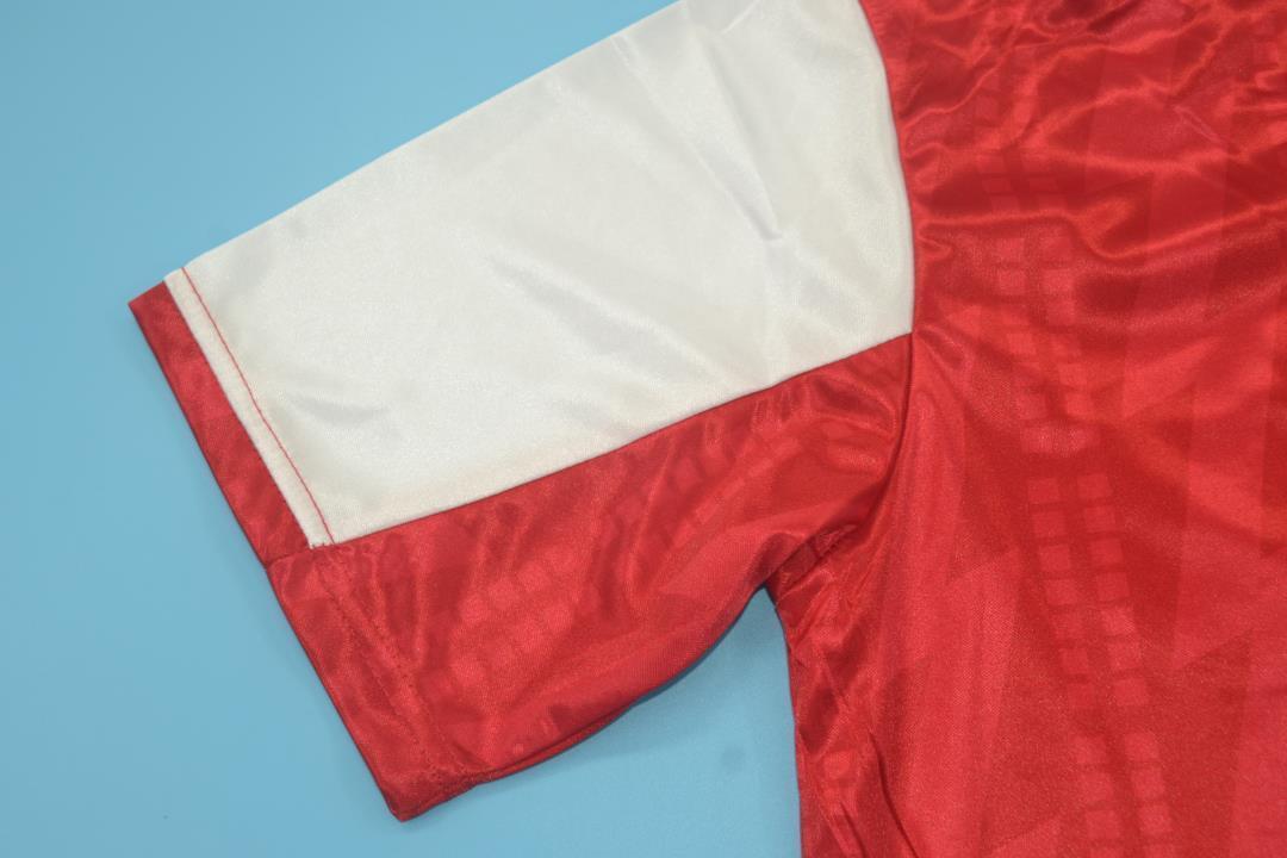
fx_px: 1501
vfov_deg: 31.9
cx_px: 644
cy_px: 429
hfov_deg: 46.4
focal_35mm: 42
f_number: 6.3
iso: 200
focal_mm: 28
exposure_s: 1/60
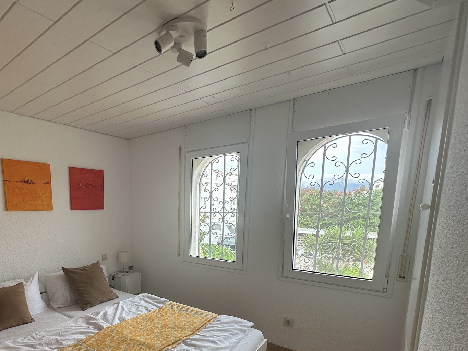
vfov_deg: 60.8
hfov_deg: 75.6
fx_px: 284
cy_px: 252
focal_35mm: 21
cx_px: 143
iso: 80
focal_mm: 2.22
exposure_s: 1/99
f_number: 2.2
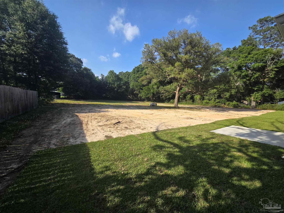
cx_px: 142
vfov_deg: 89.9
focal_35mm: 13
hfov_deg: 106.2
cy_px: 106
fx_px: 107
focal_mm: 2.2
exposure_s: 1/2000
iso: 100
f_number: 2.2
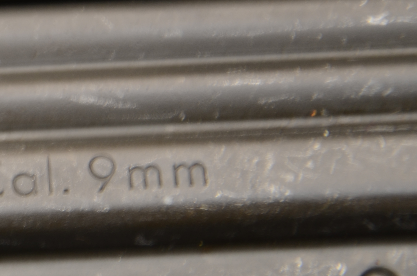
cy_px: 88
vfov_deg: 2.9
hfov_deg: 4.4
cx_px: -122
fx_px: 5380
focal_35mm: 465
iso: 100
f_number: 5.6
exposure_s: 1/13
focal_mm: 105
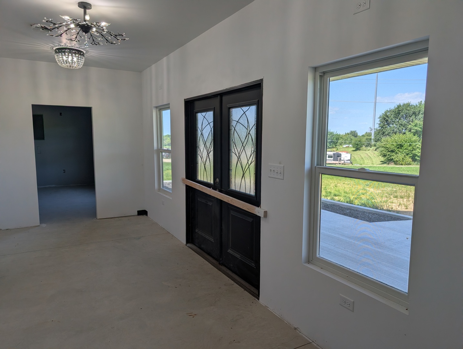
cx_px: 232
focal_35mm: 24
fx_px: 321
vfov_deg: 56.9
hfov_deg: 71.5
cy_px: 174
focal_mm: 6.9
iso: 22
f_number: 1.68
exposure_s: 1/419
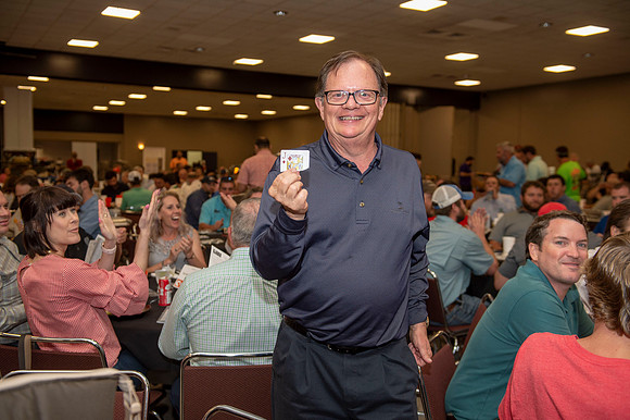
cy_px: 210
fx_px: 665
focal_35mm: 38
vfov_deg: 35.0
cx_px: 315
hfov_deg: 50.7
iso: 800
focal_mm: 38
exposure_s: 1/160
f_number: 4
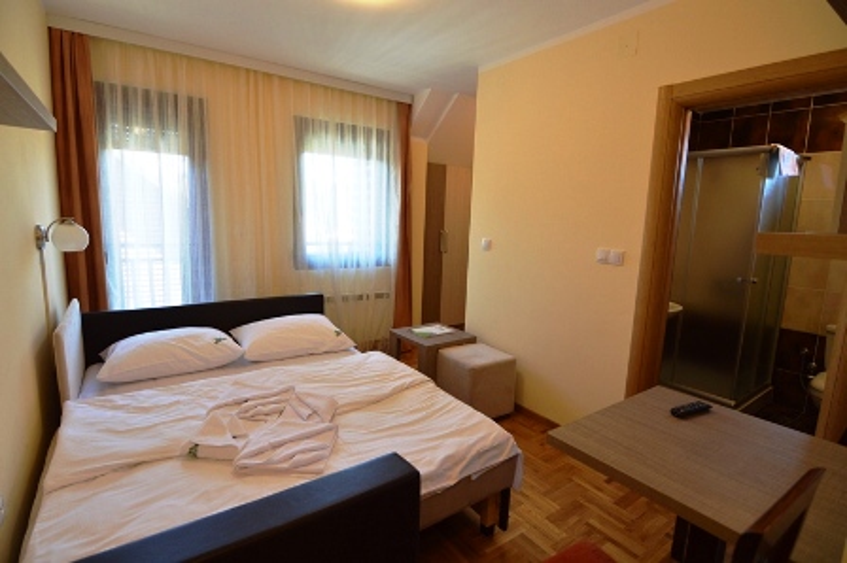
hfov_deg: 95.0
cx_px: 424
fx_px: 388
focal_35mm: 16
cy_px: 282
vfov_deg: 72.0
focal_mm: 11
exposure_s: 1/80
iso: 400
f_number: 4.5
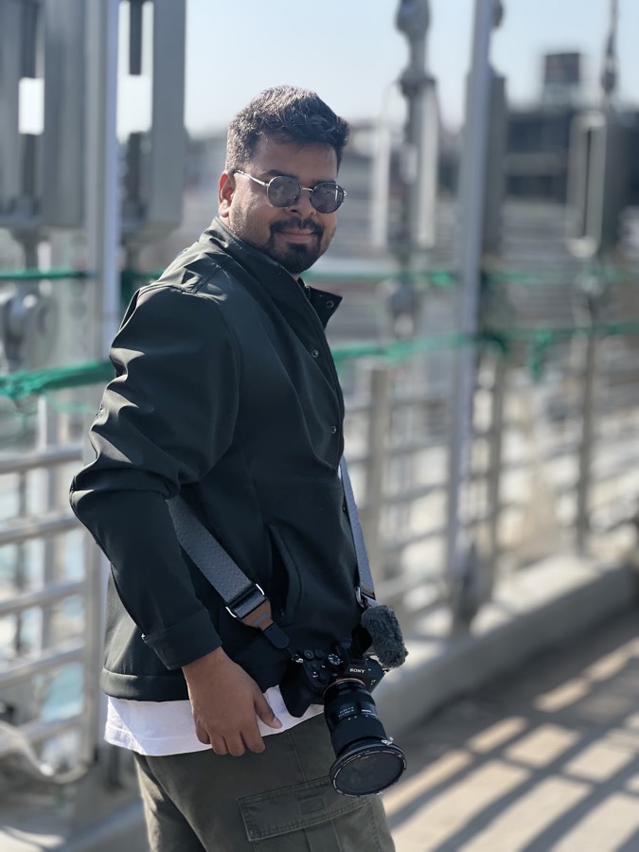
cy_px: 426
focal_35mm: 77
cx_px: 320
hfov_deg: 19.1
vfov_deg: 25.3
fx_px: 1895
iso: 25
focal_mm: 9
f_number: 2.8
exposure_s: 1/306
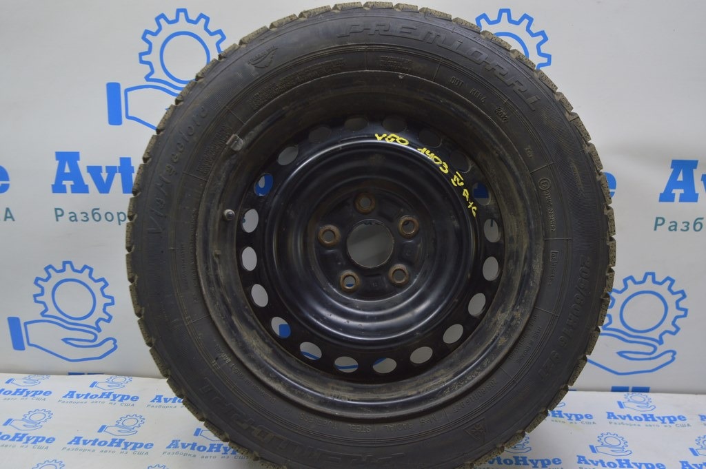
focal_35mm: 33
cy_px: 234
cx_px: 353
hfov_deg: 57.3
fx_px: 647
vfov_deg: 39.9
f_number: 5.6
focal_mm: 22
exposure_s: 1/20
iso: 400
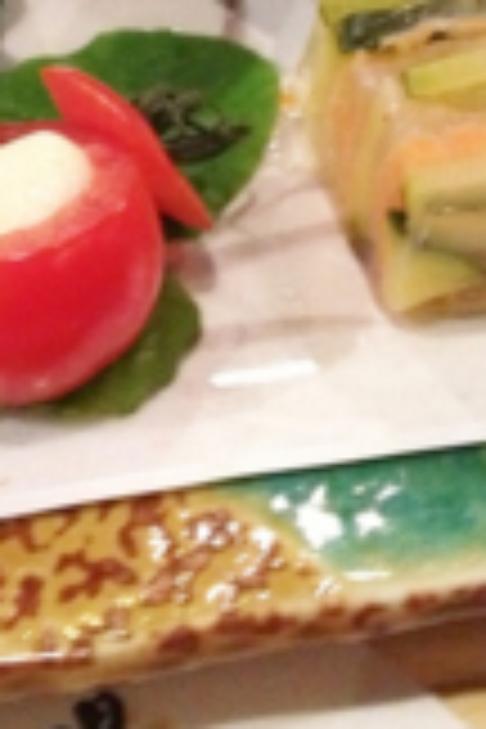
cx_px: 153
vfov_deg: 19.7
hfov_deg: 13.5
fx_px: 2045
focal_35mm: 101
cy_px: 36
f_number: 2.4
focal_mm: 4.28
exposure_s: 1/15
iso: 500
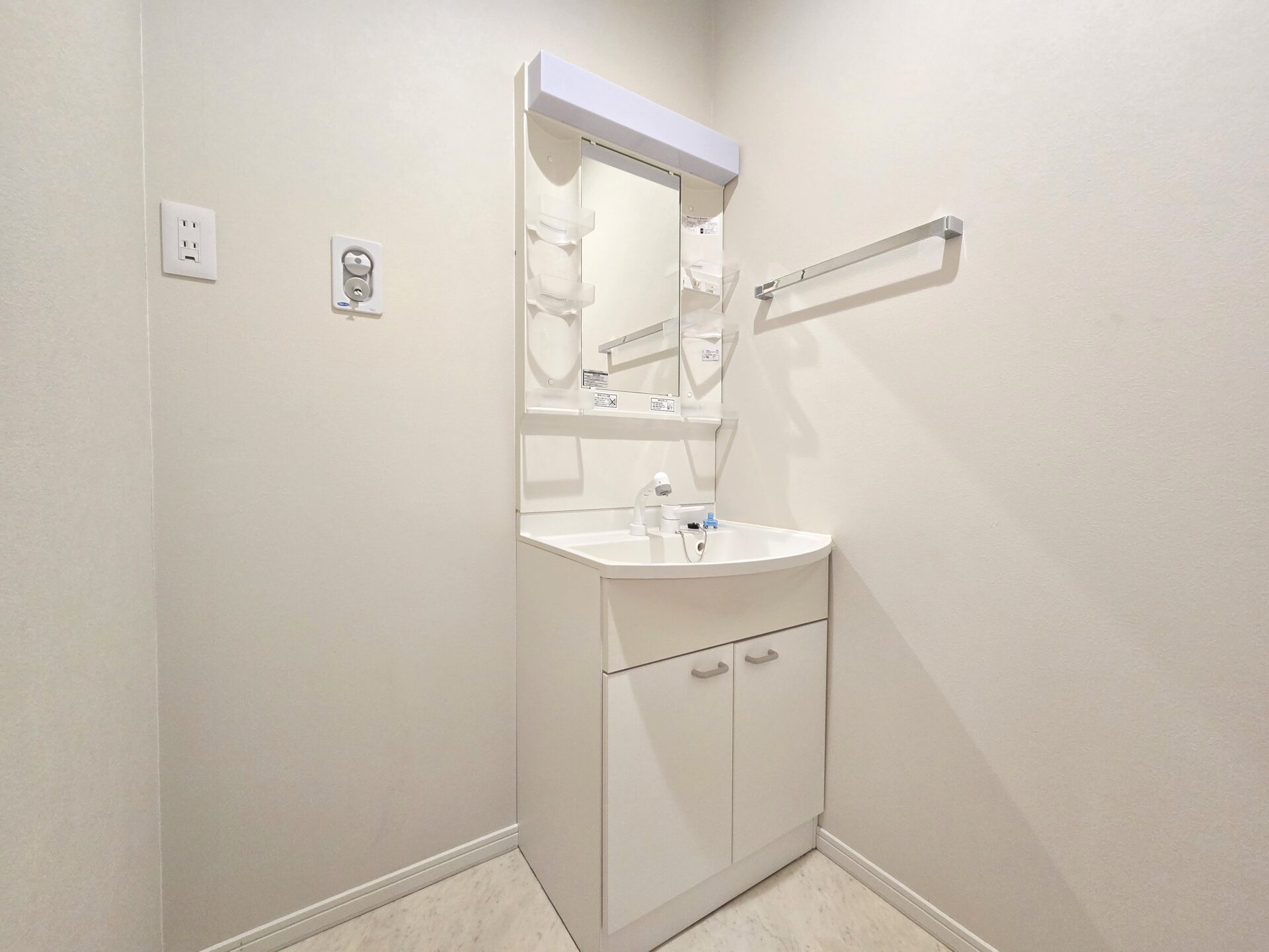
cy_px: 476
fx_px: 477
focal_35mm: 13
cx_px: 634
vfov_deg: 89.9
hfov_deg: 106.2
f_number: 2.2
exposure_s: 1/50
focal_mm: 2.2
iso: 250
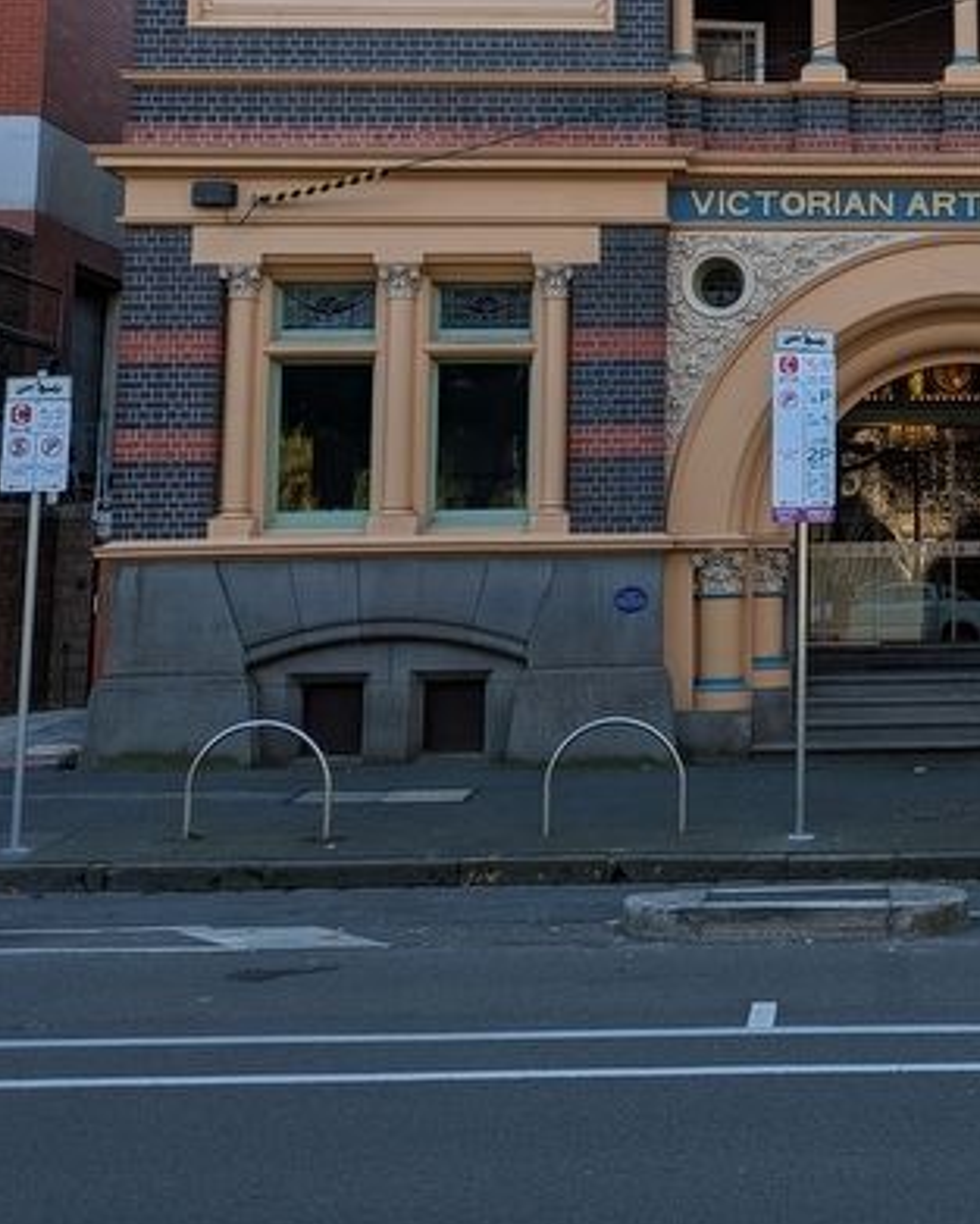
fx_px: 1812
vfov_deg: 36.7
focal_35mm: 50
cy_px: 347
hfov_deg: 28.8
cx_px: 928
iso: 51
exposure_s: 1/1733
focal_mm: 5.43
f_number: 1.89
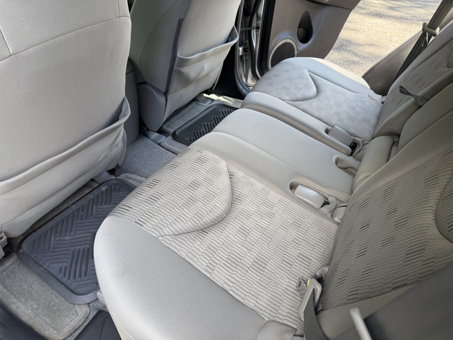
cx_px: 226
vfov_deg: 56.8
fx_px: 314
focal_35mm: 24
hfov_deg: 71.6
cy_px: 170
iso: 100
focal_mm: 6.76
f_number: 1.78
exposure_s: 1/372
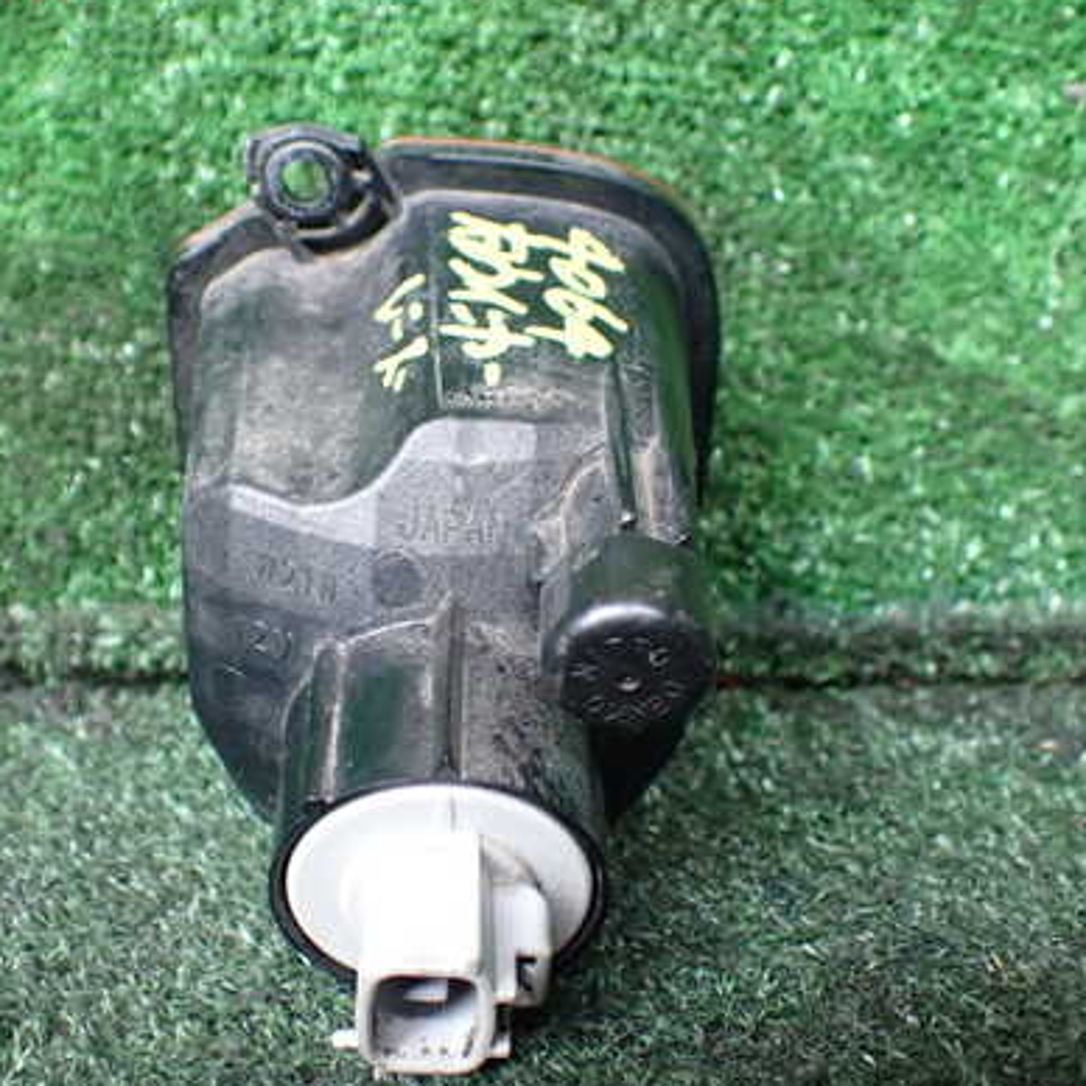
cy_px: 568
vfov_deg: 40.9
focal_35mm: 41
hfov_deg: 40.7
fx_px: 1455
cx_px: 414
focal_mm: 5.4
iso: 800
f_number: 2.3
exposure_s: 1/60
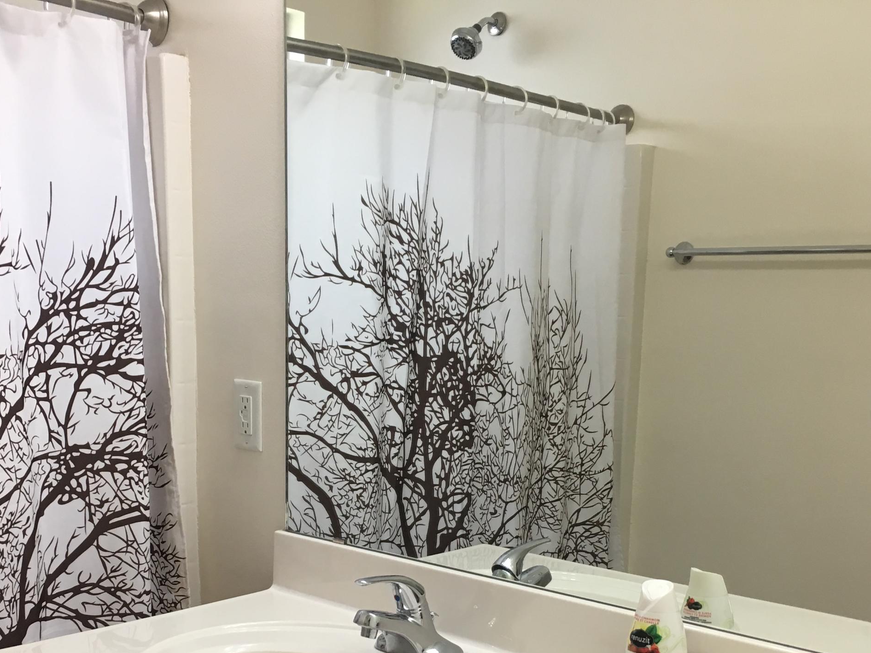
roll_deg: -0.4
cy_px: 518
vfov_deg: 30.8
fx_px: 1157
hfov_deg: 41.2
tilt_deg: -10.7
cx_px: 394
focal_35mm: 46
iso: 50
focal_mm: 4.15
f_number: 2.2
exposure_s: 1/30
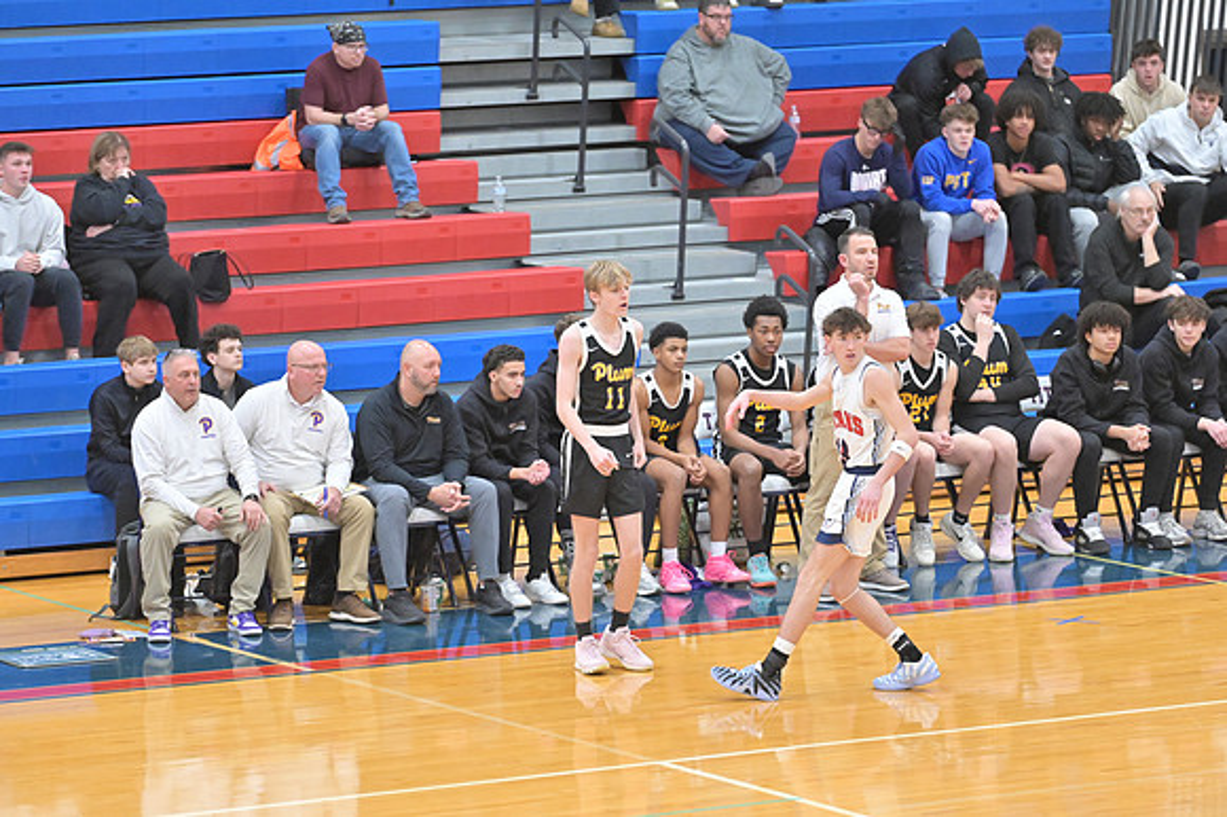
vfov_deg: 6.9
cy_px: 408
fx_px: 6813
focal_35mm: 200
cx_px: 614
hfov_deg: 10.3
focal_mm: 200
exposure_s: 1/800
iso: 10000
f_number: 4
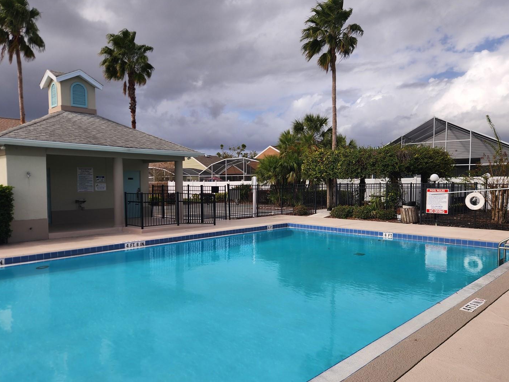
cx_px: 249
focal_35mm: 26
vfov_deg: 53.0
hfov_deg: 67.3
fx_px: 382
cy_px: 206
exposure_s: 1/1869
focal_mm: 5.4
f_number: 1.8
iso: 20
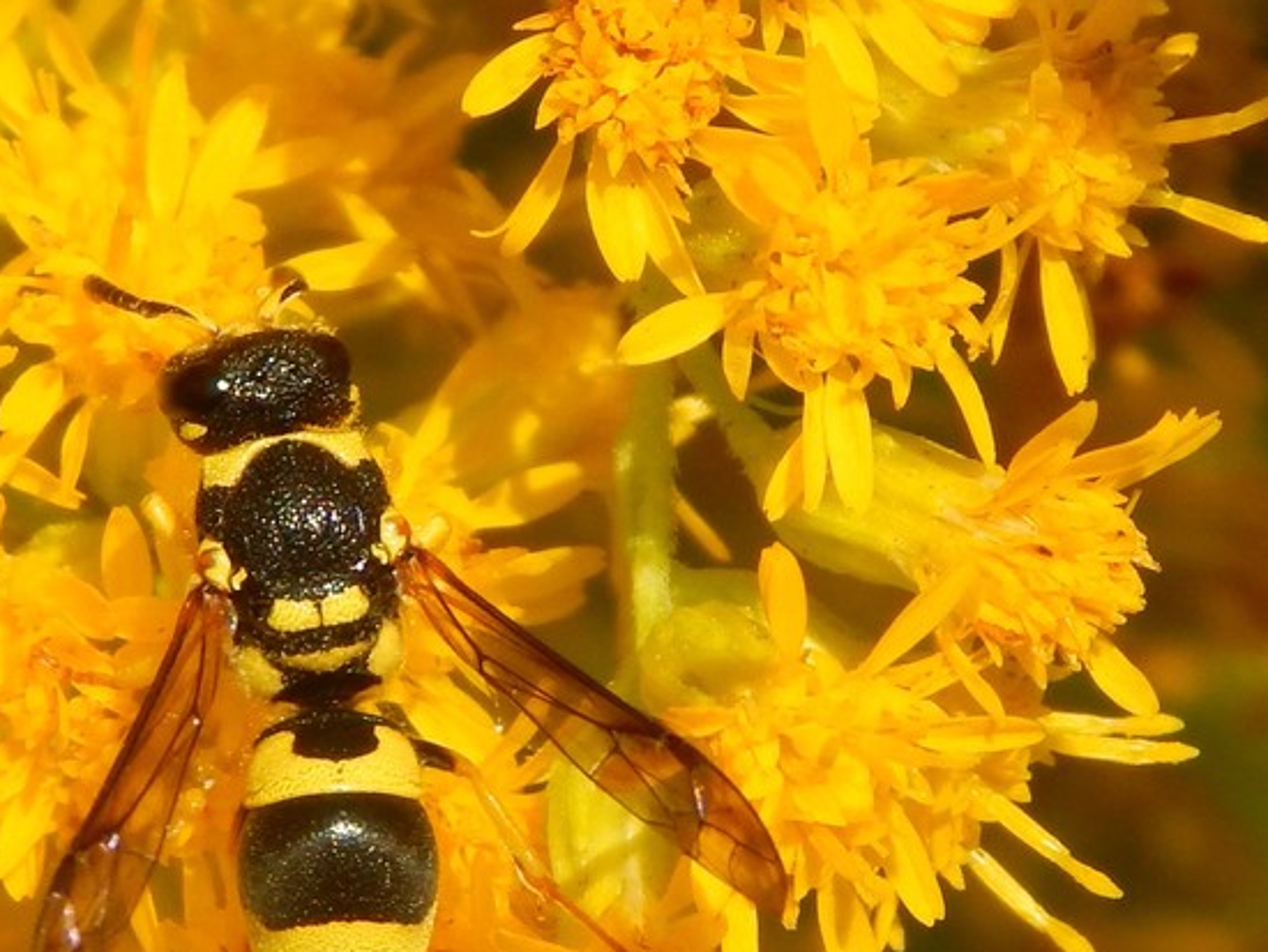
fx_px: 7439
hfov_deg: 9.7
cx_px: 326
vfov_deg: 7.3
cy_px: 636
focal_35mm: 203
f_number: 4.8
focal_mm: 23.4
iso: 125
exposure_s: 1/800
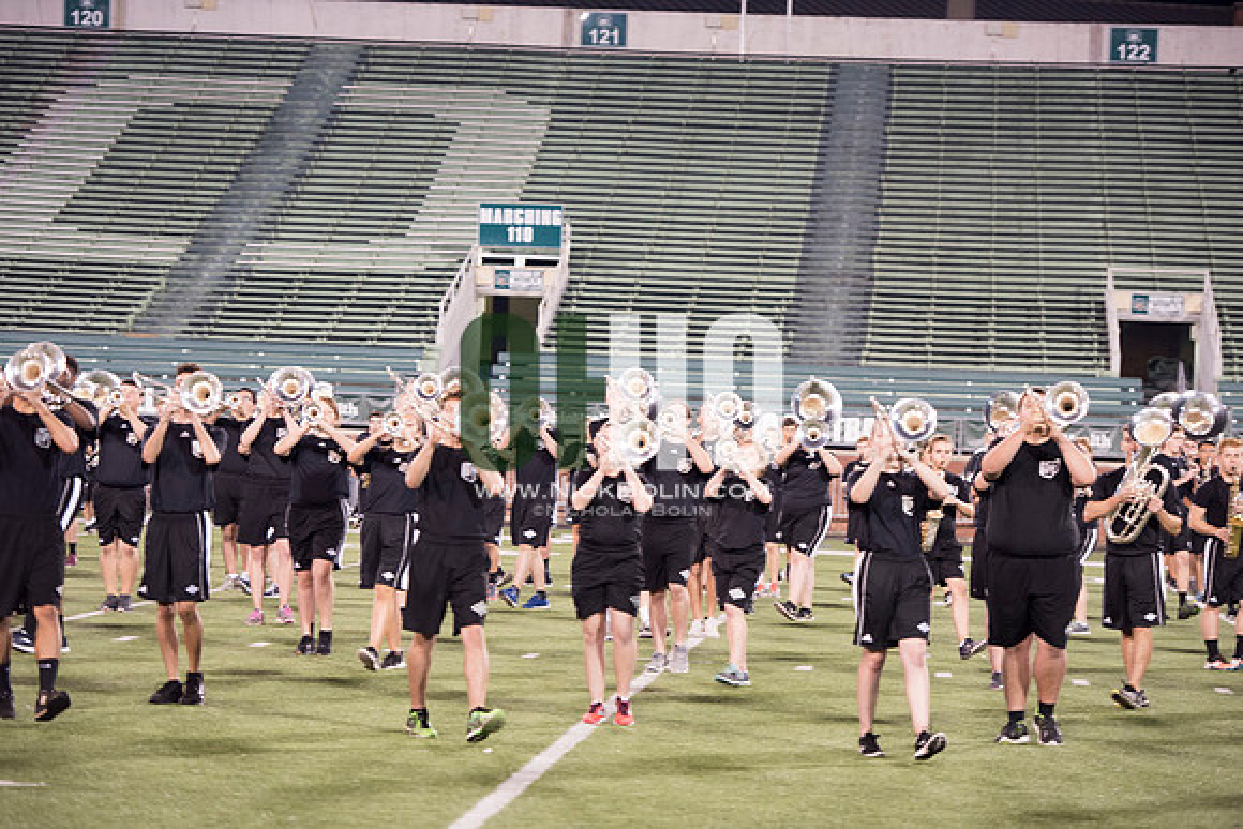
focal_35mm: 116
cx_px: 622
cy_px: 414
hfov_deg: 17.6
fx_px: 4006
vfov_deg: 11.8
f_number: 2.8
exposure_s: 1/320
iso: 1000
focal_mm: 116
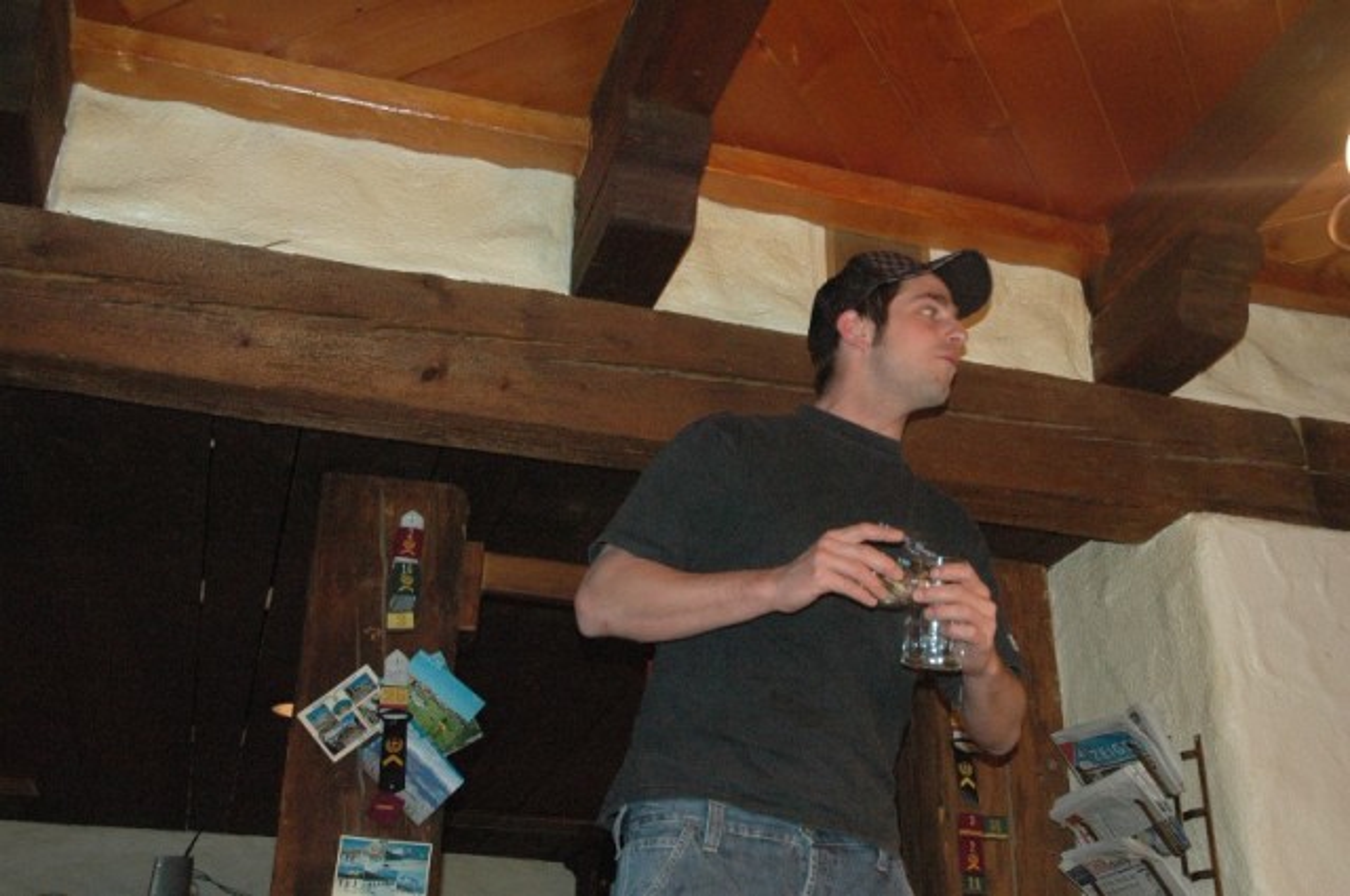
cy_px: 448
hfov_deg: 48.0
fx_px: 1517
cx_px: 675
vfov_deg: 32.9
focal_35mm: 40
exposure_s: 1/60
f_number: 5
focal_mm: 27
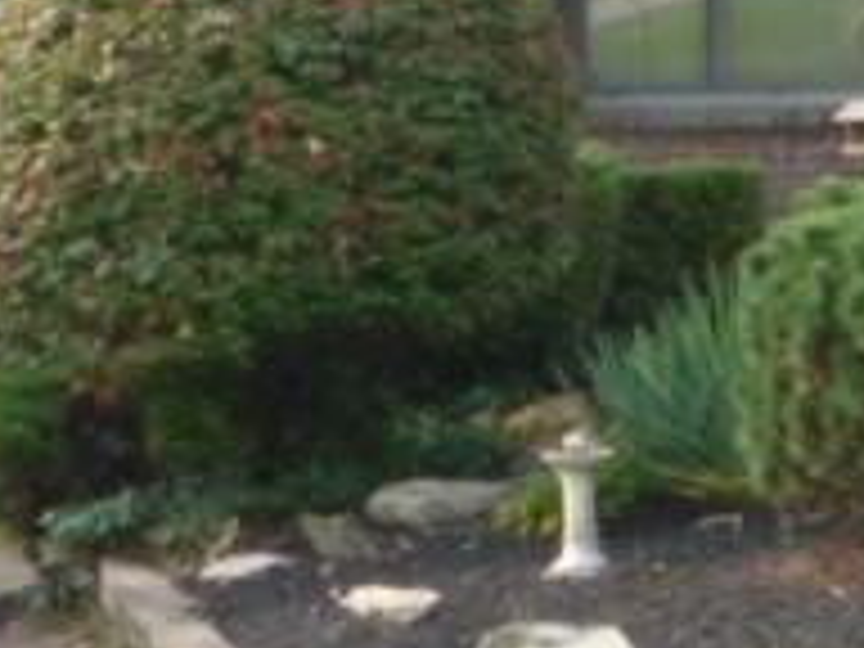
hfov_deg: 10.6
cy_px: -207
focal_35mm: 183
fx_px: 4568
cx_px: 1102
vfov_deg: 8.0
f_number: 4
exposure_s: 1/100
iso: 100
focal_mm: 5.3
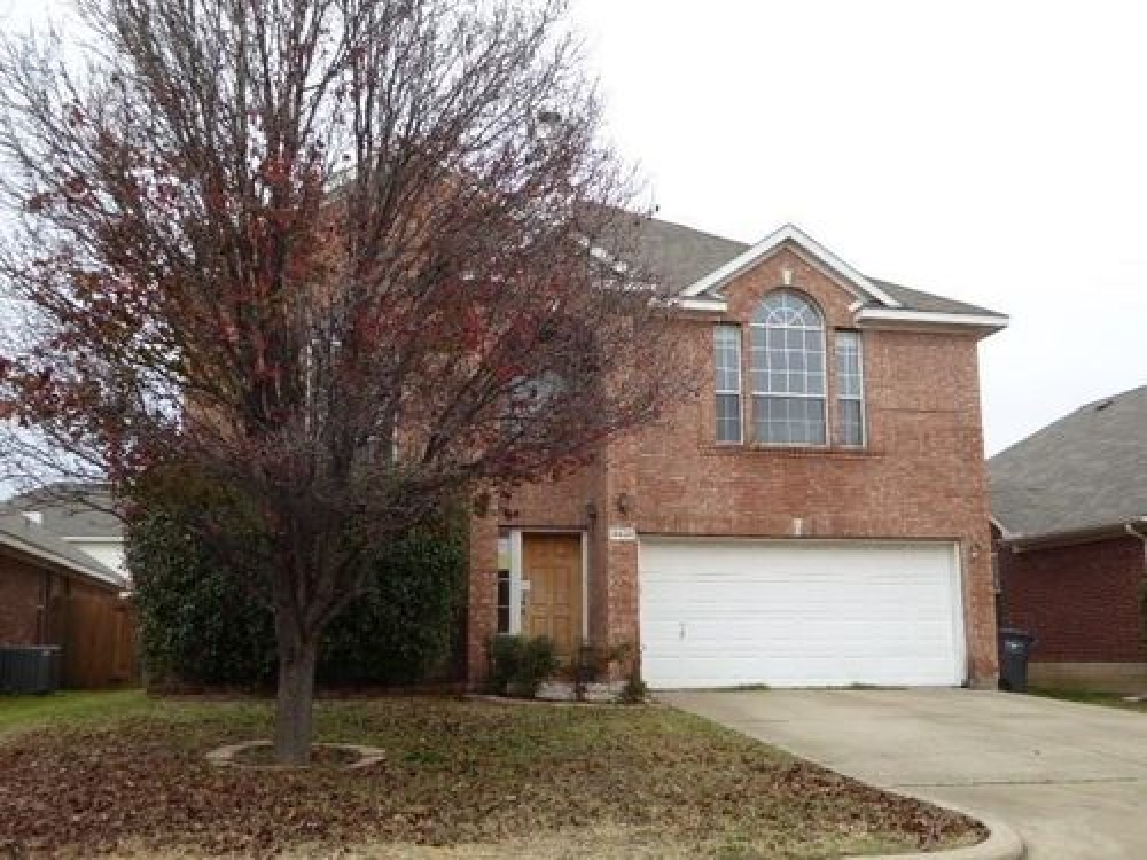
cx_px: 574
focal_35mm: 35
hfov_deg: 52.6
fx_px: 1160
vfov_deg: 40.7
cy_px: 430
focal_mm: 6.3
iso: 100
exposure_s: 1/320
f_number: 3.7
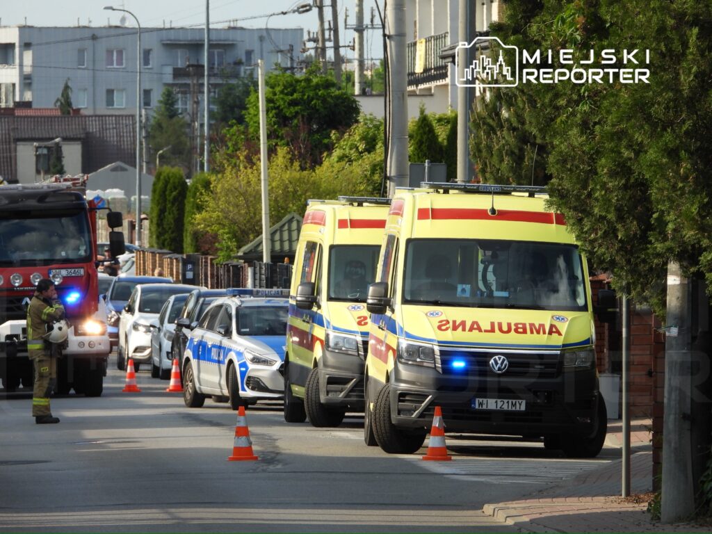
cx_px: 356
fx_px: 9606
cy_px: 267
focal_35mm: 467
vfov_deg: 3.2
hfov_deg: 4.2
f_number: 5
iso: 100
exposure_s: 1/320
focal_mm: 83.9
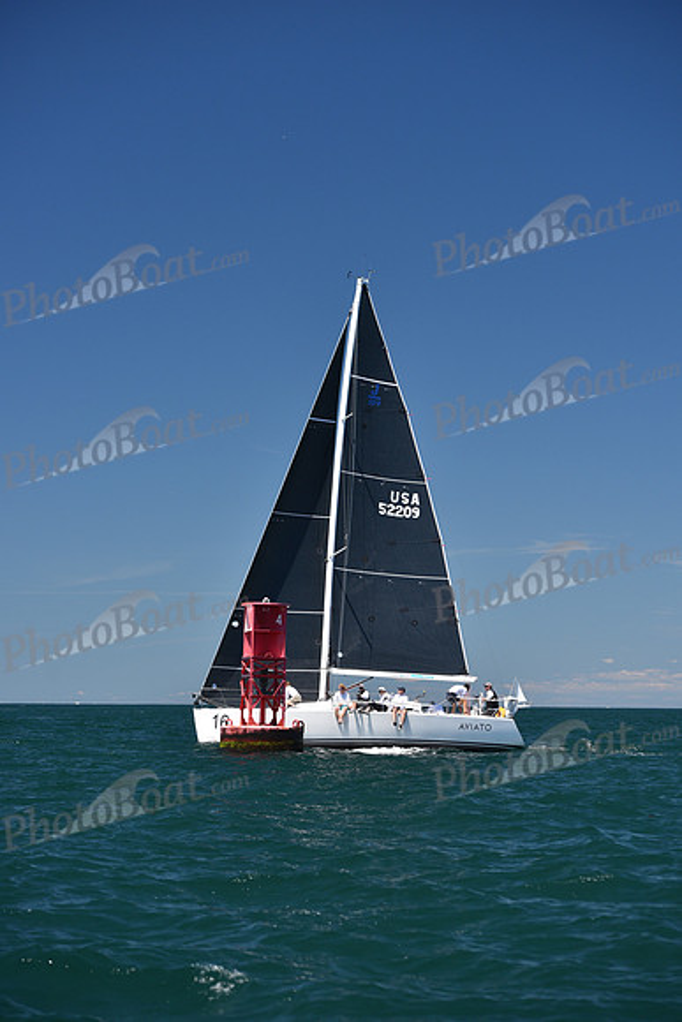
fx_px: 2613
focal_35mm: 92
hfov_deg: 14.9
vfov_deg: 22.1
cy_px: 511
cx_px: 341
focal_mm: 92
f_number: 4.5
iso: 250
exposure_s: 1/800
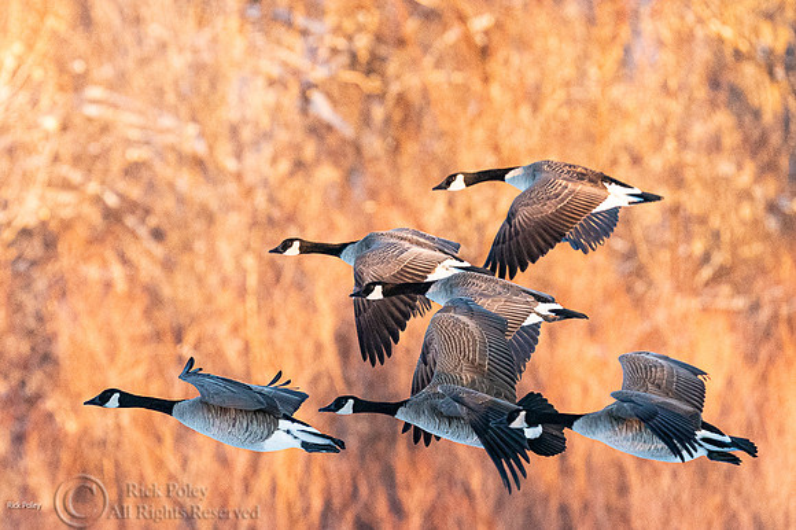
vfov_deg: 1.8
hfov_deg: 2.8
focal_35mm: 750
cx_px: 398
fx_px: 16573
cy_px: 265
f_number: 7.1
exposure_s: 1/2000
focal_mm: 500
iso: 6400
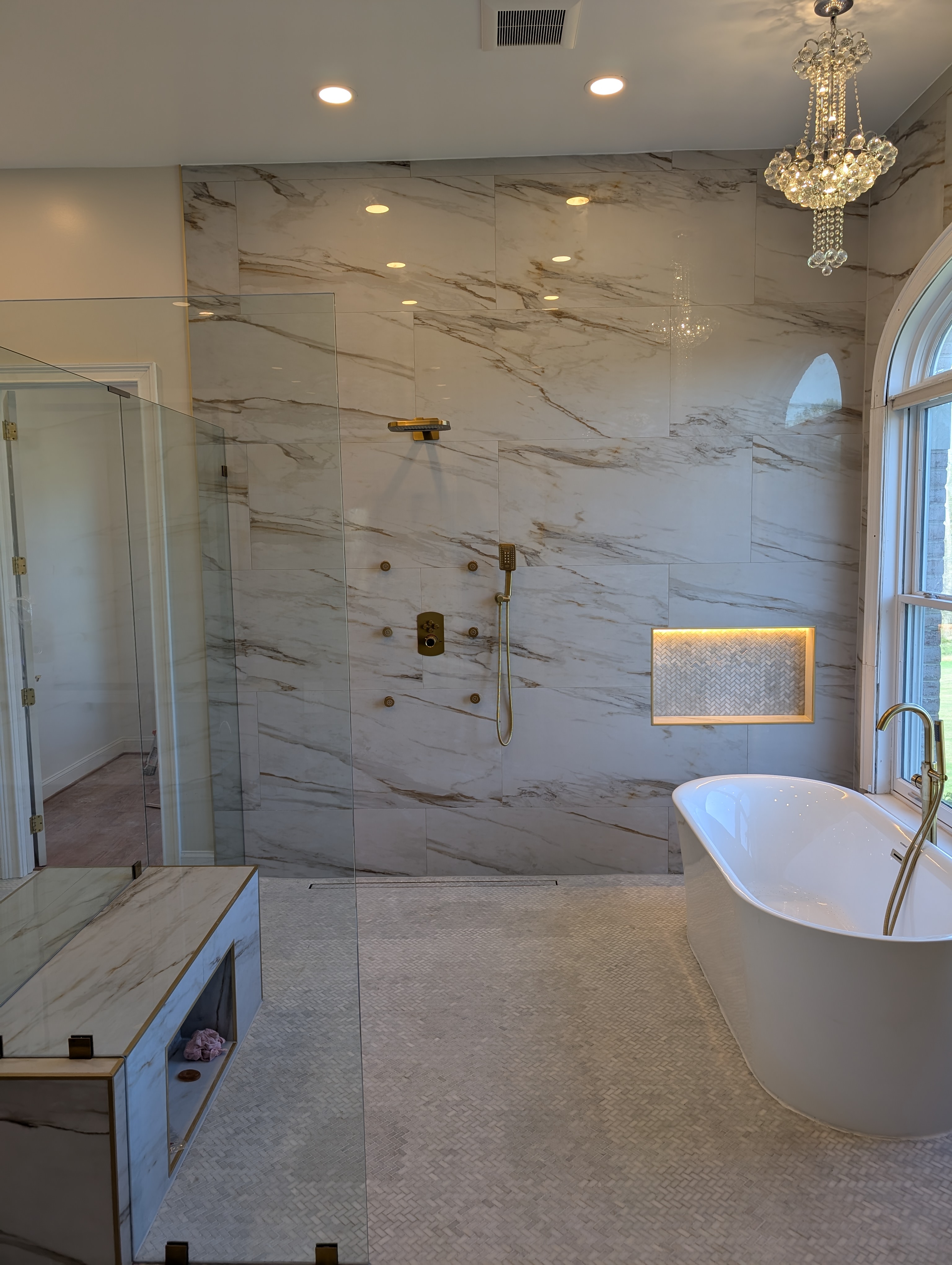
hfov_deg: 56.9
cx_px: 476
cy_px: 632
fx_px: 878
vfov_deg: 71.5
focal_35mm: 24
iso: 19
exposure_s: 1/60
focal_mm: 6.9
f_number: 1.68
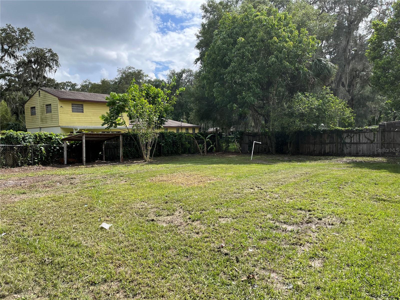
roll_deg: +2.0
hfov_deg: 67.3
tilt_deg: -2.1
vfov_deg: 53.1
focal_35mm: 26
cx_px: 200
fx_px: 300
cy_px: 150
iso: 50
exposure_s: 1/1832
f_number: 1.6
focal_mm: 5.1
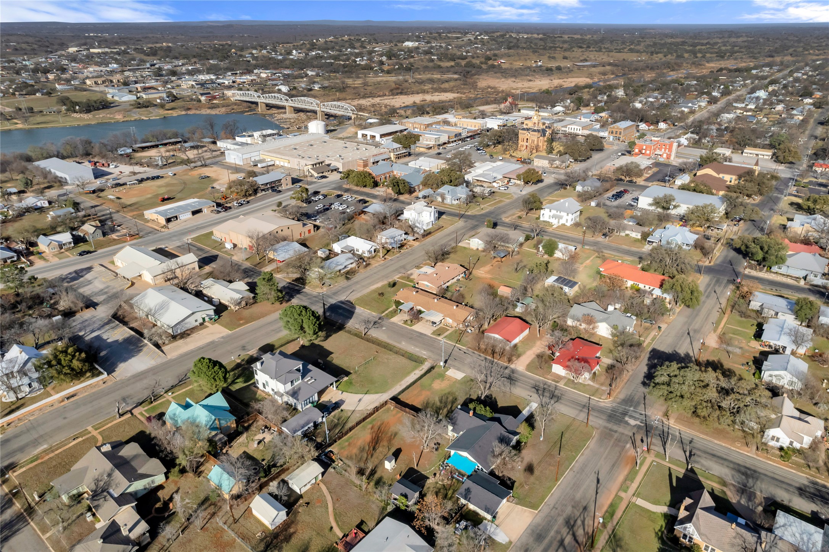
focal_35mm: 22
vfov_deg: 57.2
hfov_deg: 78.6
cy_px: 276
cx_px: 414
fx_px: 506
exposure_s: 1/3000
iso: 100
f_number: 2.8
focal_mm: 8.38
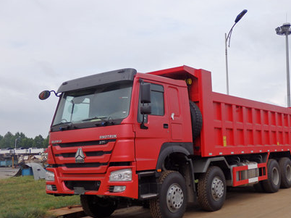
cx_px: 181
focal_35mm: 41
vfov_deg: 35.1
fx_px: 344
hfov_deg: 45.4
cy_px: 113
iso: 100
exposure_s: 1/160
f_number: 9.4
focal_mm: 5.5
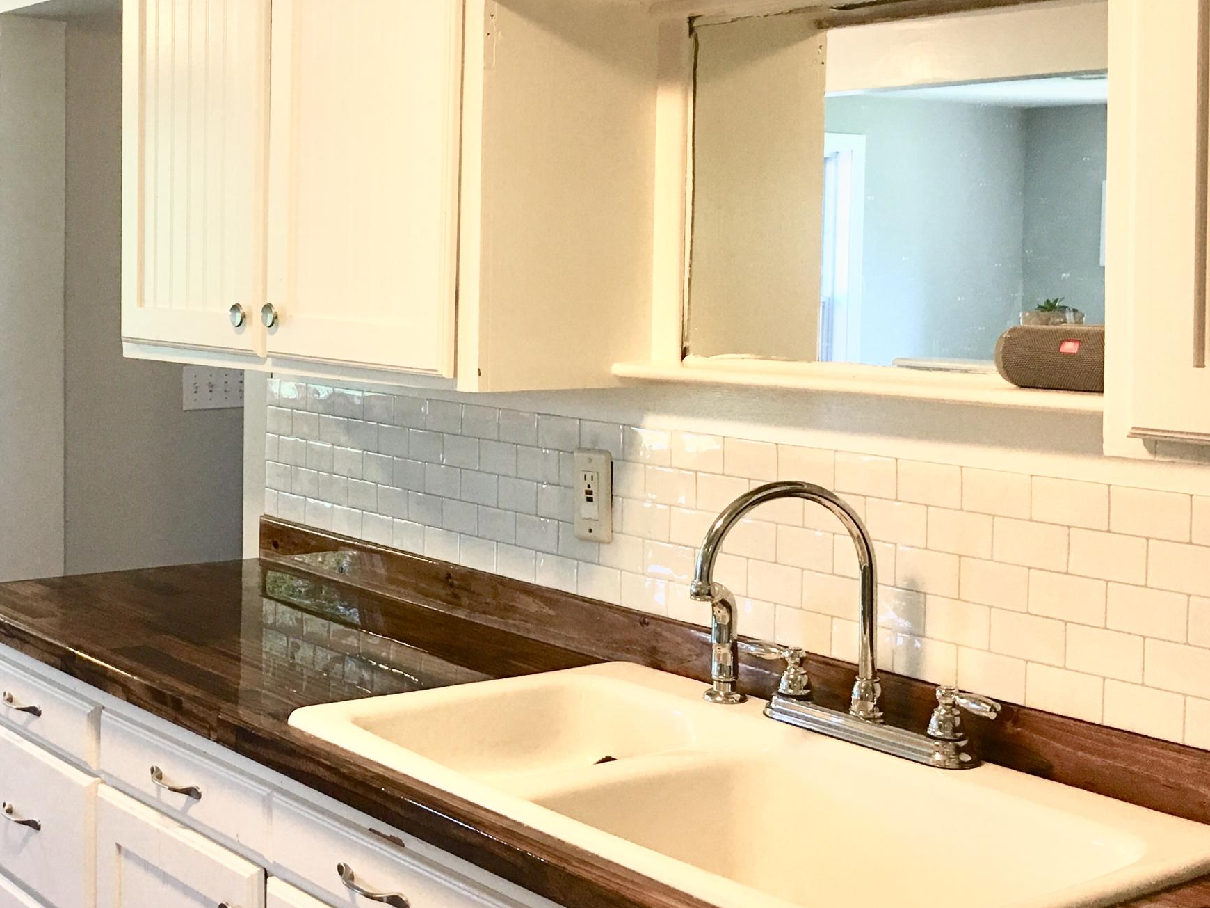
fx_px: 1748
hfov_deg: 36.6
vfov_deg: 29.0
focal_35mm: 50
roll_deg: -0.3
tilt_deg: -1.6
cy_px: 347
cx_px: 209
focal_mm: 4.15
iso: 32
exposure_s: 1/30
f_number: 2.2
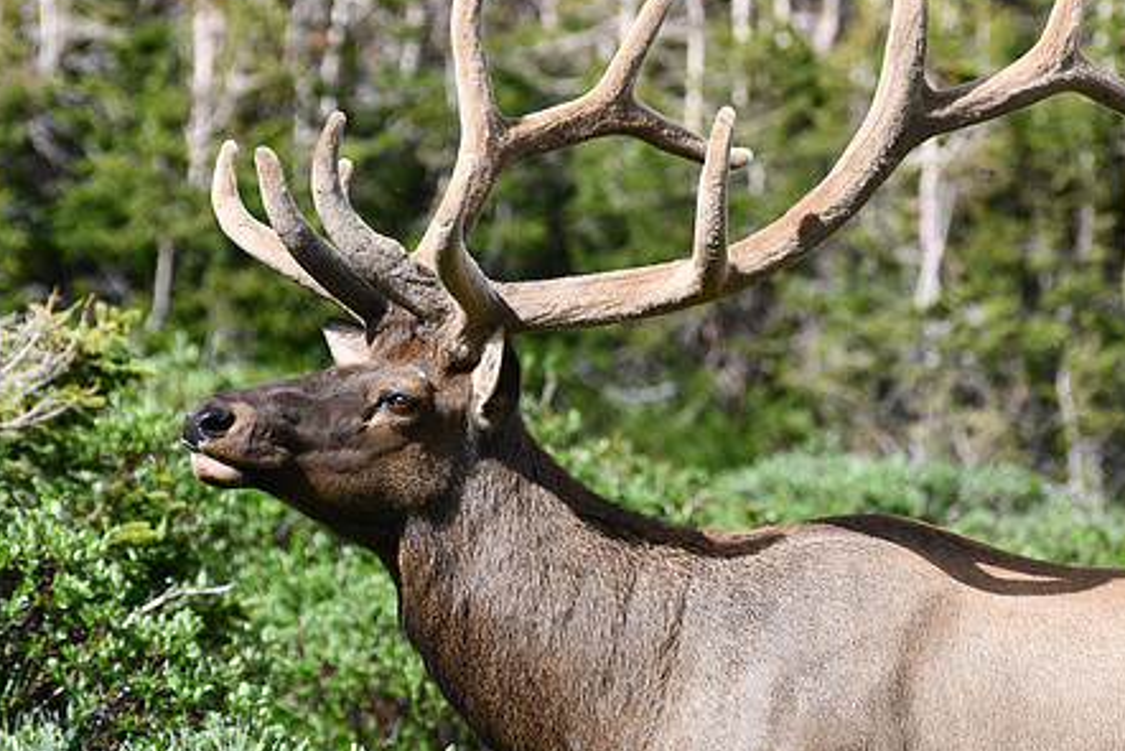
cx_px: 588
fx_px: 11972
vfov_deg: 3.6
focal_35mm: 383
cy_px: 294
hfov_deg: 5.4
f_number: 5.6
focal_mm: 195
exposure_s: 1/1000
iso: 220
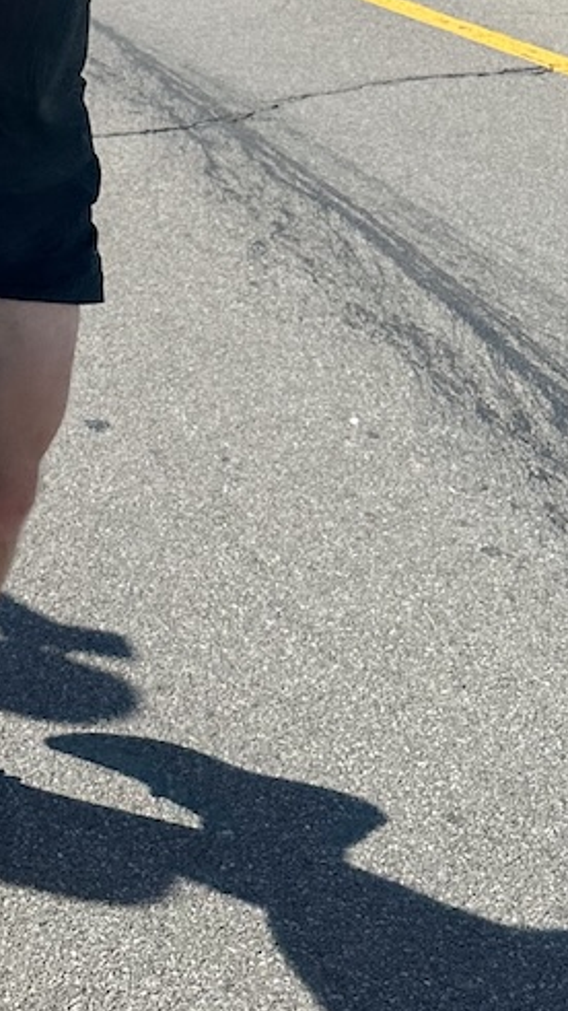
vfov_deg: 28.1
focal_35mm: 71
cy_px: 20
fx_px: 1902
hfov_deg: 16.3
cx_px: -99
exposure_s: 1/5525
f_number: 1.78
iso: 80
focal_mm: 6.86
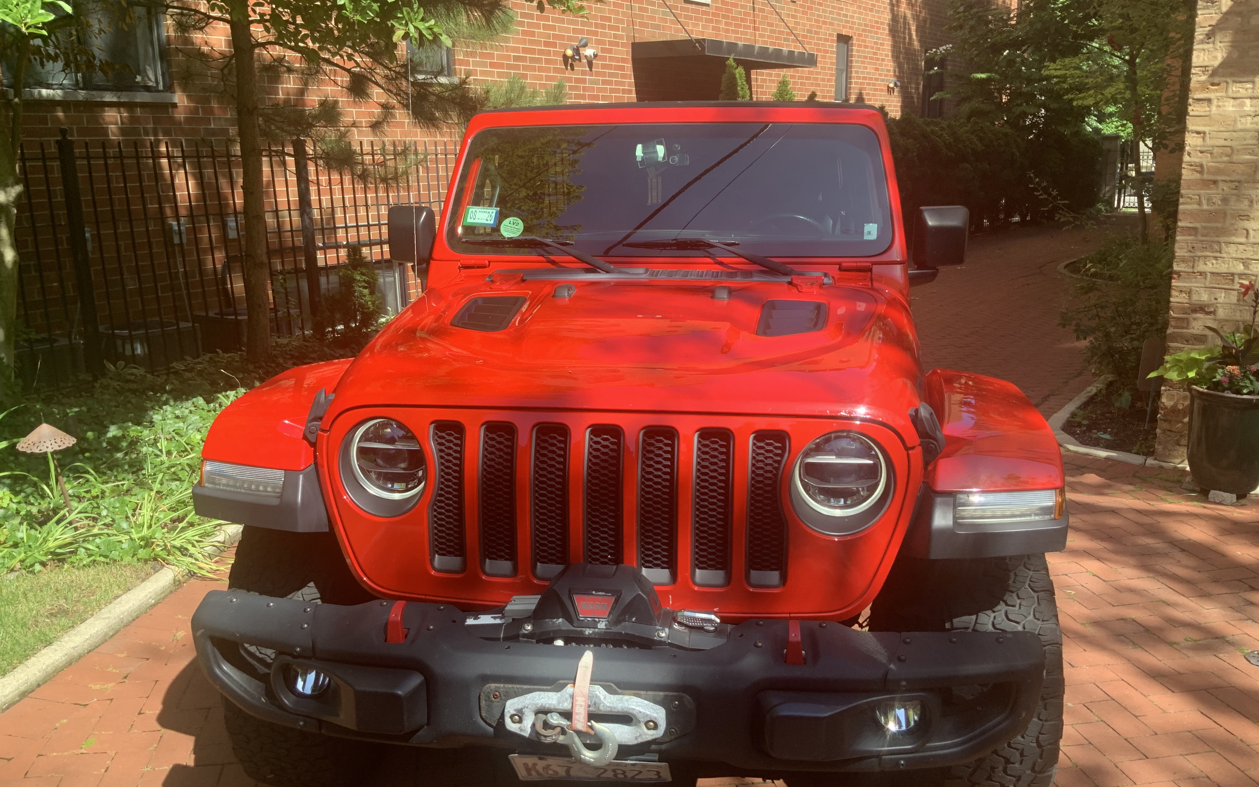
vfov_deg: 40.6
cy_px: 409
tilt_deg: -14.2
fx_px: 1064
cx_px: 626
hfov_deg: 61.2
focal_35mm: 31
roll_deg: -0.9
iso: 16
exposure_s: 1/409
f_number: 1.8
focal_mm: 3
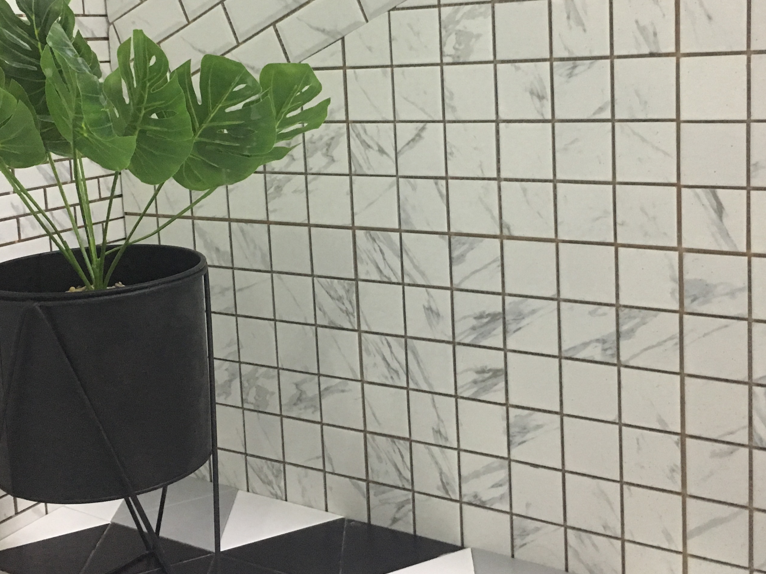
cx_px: 335
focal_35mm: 46
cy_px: 193
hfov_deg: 41.2
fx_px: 1018
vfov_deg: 31.3
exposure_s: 1/17
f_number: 2.2
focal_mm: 4.15
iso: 200
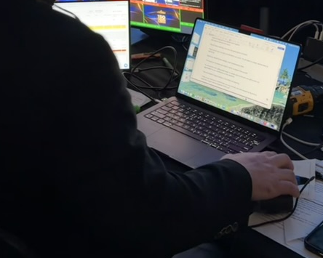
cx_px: 171
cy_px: -7
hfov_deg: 34.7
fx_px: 516
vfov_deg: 26.4
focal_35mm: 54
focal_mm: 6.76
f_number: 1.78
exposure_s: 1/41
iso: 800
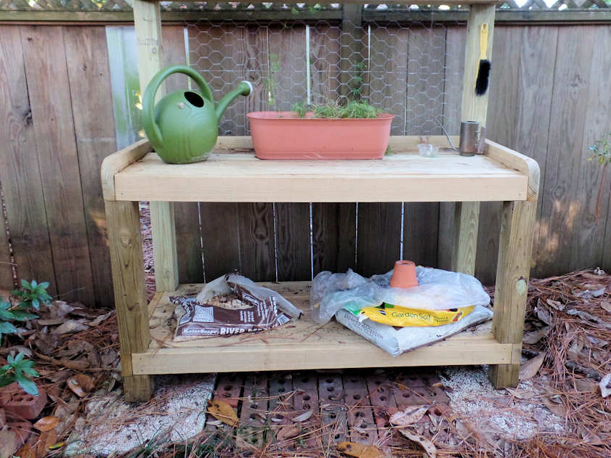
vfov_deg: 49.5
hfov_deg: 63.4
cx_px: 319
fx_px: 494
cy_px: 191
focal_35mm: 28
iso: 320
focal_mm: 4.1
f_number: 2.8
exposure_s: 1/30
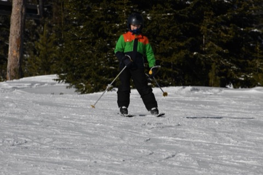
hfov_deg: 3.4
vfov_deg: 2.3
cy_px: 88
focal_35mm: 600
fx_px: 4379
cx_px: 132
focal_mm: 400
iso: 250
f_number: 14
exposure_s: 1/1000
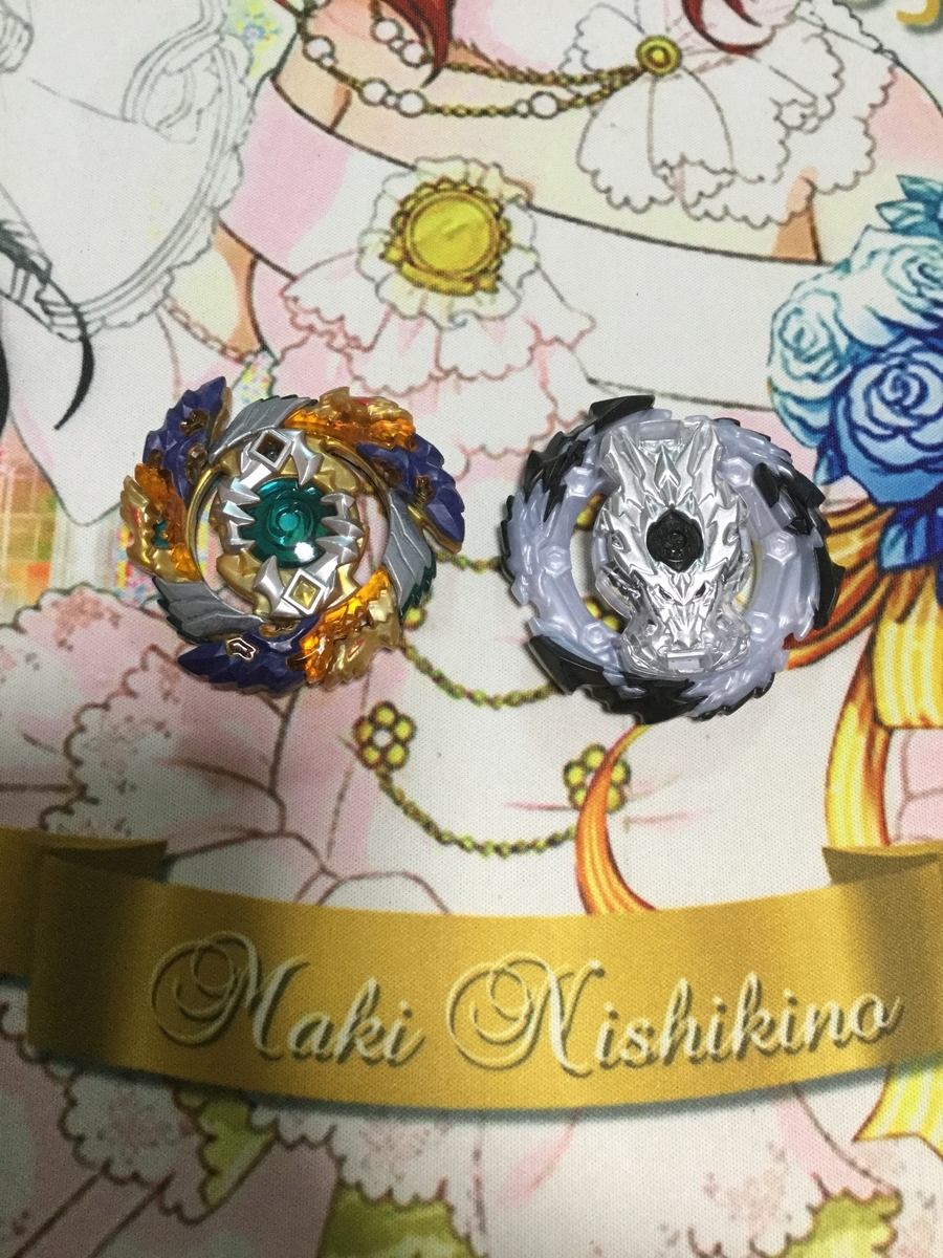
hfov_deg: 45.4
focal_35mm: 31
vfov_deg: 58.4
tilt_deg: -73.9
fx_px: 1126
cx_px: 472
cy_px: 629
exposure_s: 1/30
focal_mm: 3.3
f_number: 2.4
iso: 125
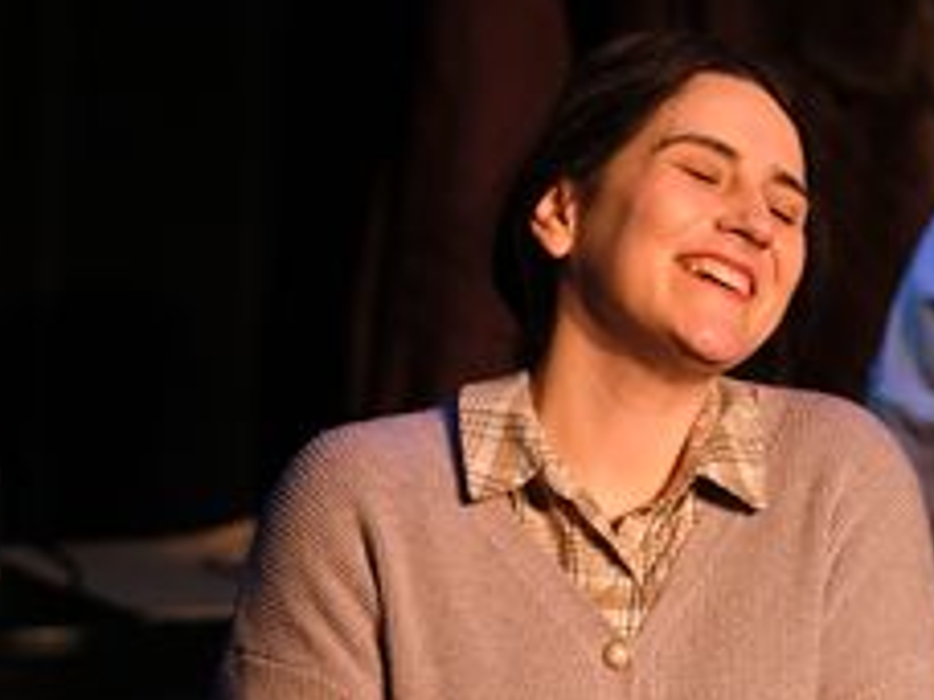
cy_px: 587
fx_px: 15541
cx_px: 348
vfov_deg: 2.6
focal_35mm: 576
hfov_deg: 3.4
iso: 1000
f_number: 2.8
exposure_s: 1/250
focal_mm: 140
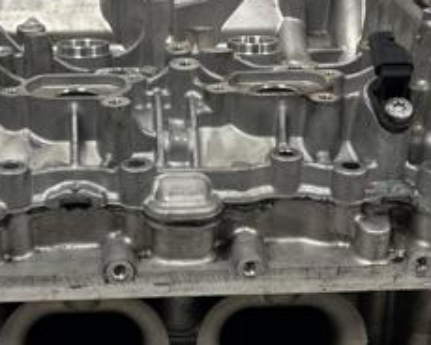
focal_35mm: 68
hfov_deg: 27.8
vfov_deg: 22.4
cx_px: 154
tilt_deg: -28.3
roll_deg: +0.5
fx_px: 867
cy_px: 231
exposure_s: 1/100
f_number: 1.6
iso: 100
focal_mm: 5.1
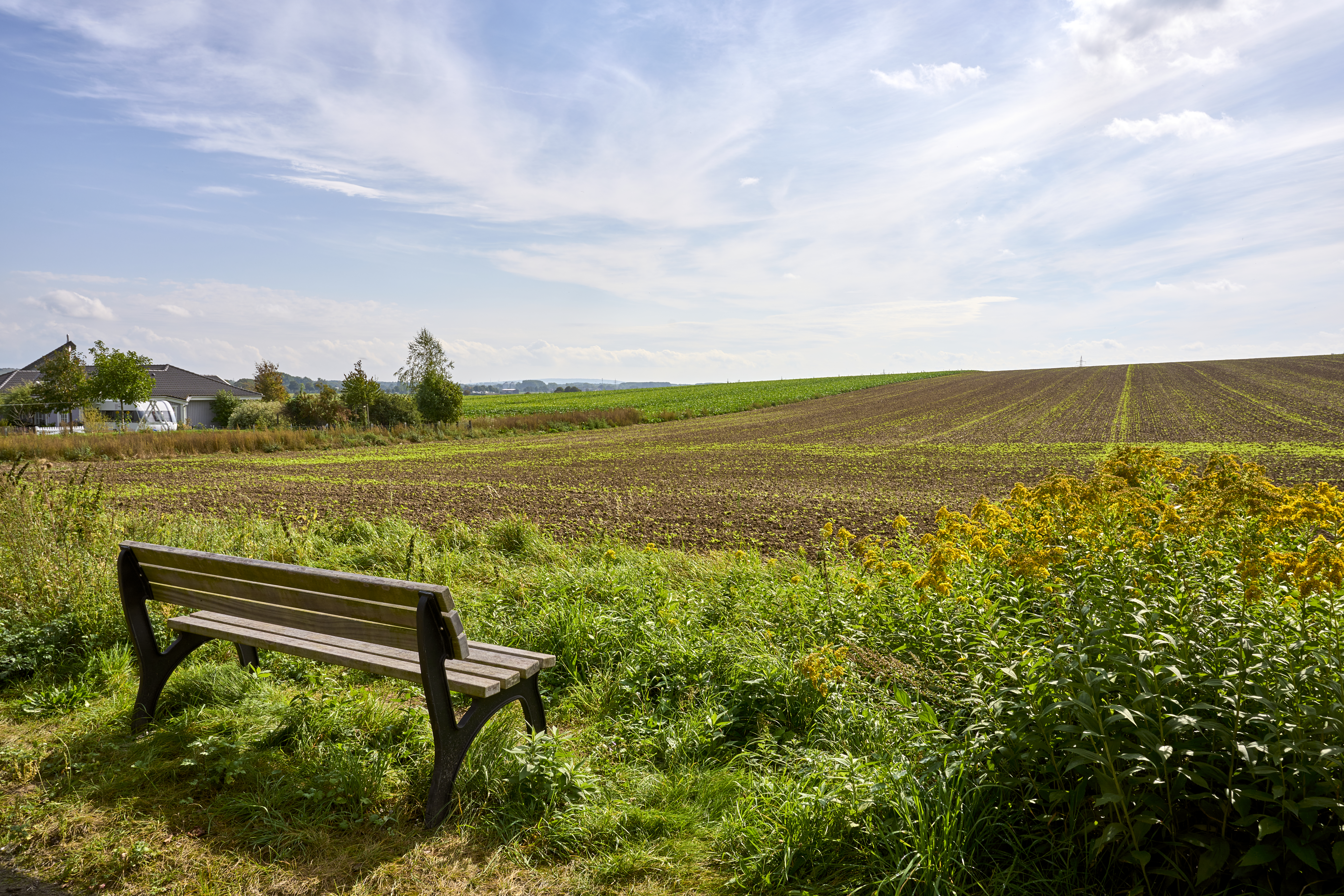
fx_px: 896
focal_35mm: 24
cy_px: 448
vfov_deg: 53.1
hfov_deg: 73.7
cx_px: 672
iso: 100
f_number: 11
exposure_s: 1/160
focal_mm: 24
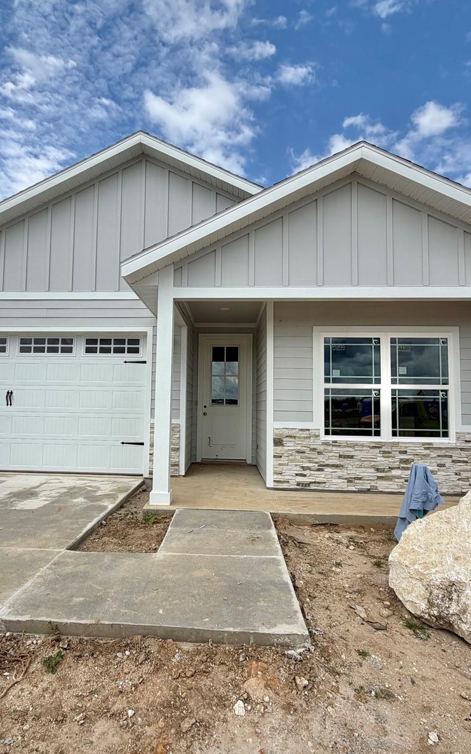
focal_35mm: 20
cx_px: 202
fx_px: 411
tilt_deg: +3.4
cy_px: 377
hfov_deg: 59.4
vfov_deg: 85.1
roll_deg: -0.3
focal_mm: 2.22
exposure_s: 1/1105
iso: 20
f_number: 2.2
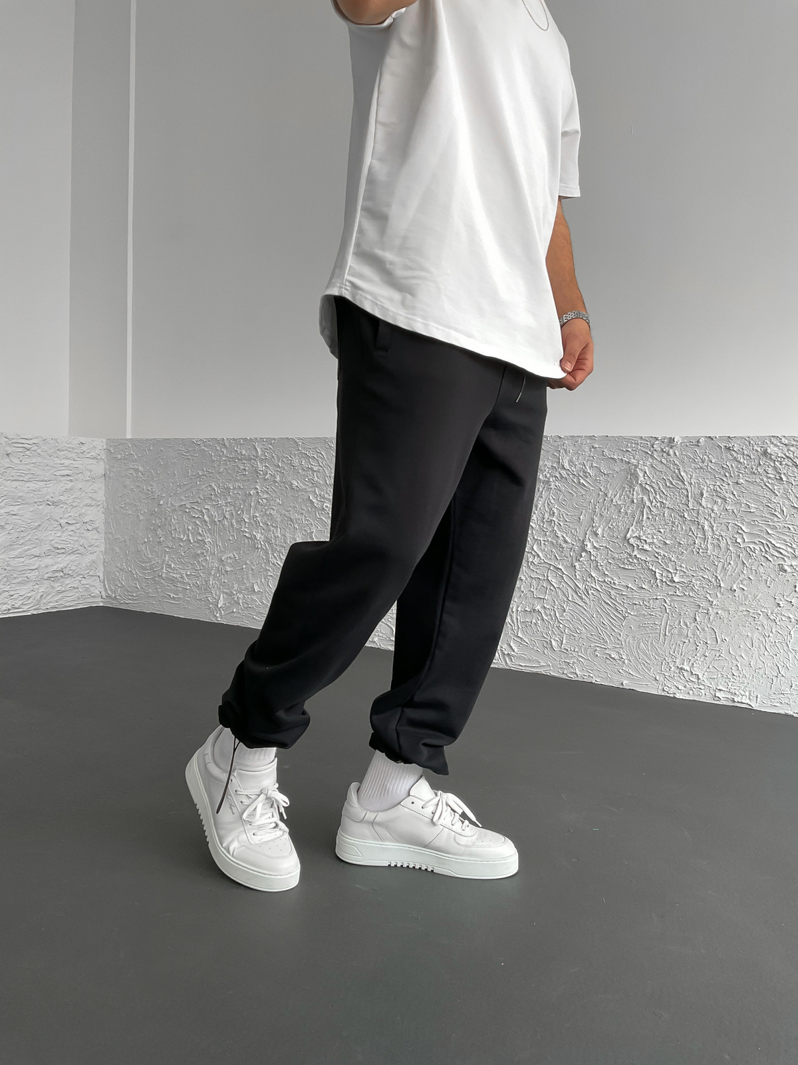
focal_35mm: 29
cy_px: 532
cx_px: 399
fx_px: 891
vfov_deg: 61.7
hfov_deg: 48.2
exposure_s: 1/120
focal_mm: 3
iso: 32
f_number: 1.8
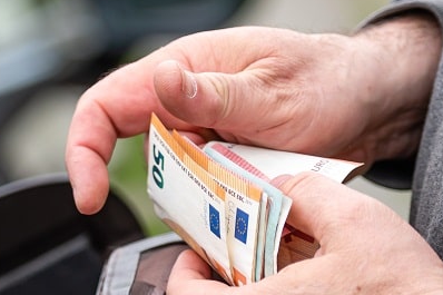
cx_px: -106
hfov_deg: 6.2
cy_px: 359
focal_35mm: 328
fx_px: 4034
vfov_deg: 4.2
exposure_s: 1/1000
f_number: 2.8
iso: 200
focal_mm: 102
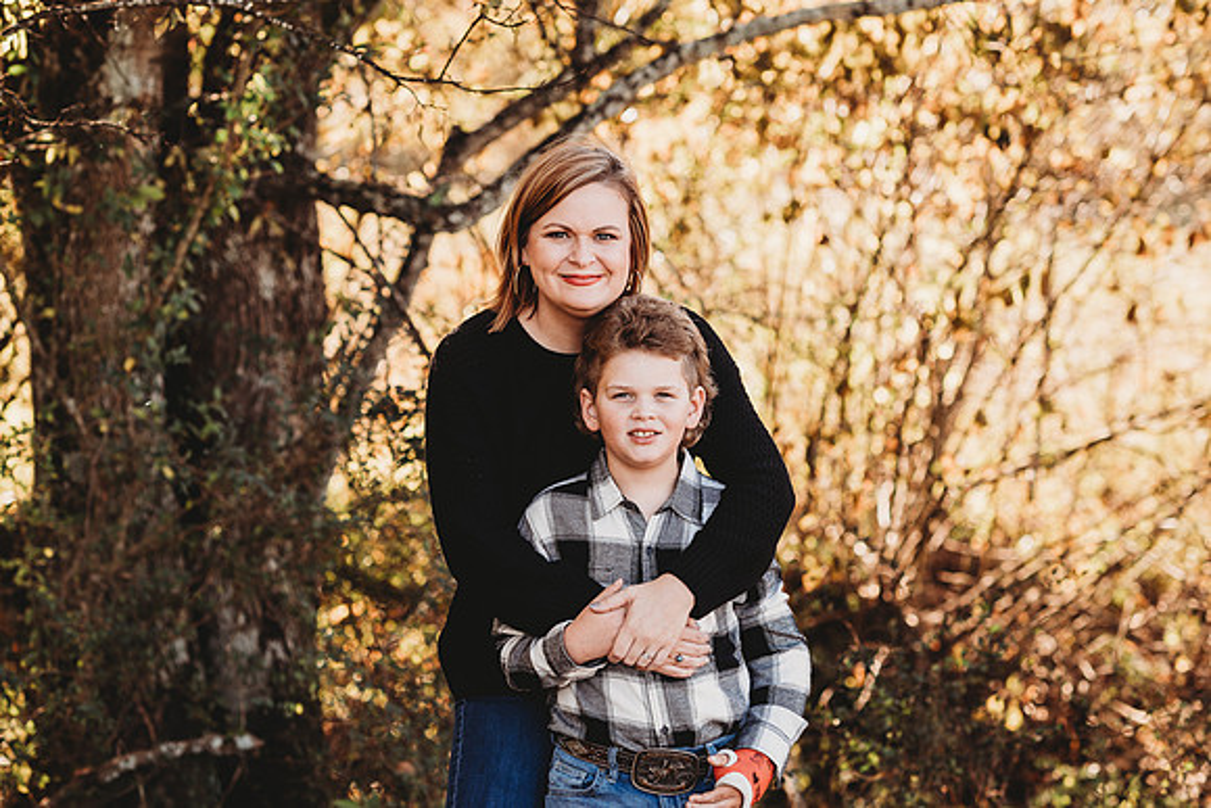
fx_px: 2860
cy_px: 404
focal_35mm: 85
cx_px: 606
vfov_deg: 16.1
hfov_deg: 23.9
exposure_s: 1/250
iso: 160
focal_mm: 85
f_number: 2.8
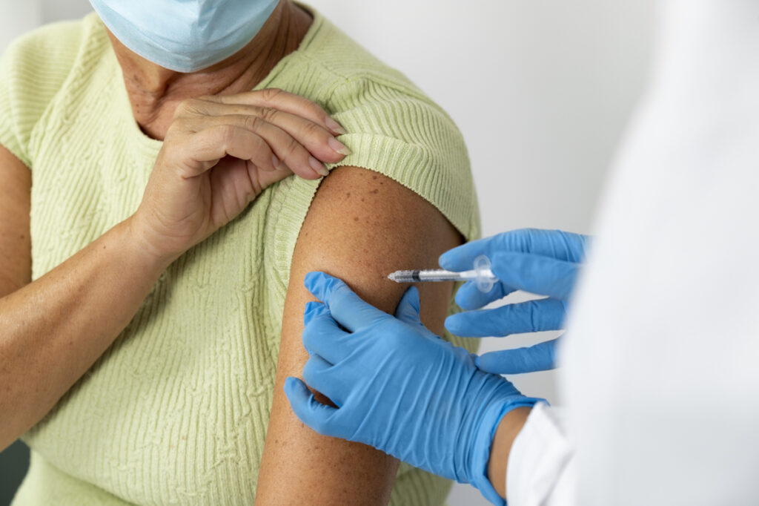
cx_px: 380
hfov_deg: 28.9
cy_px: 253
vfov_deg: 19.4
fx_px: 1475
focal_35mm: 70
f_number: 4
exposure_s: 1/160
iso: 640
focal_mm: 70
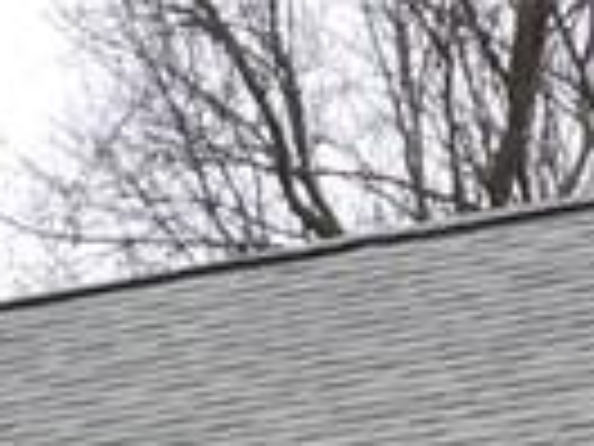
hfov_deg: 8.8
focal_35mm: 225
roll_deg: -0.5
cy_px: 1725
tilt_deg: -1.6
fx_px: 3861
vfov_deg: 5.7
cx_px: 266
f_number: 2.2
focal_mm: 4.15
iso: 32
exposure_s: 1/182
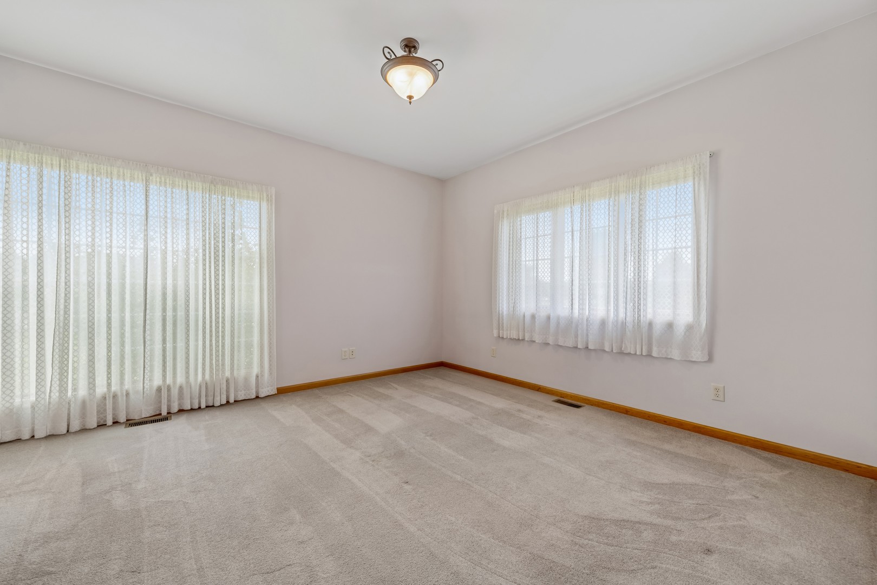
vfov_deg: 81.2
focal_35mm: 14
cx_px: 438
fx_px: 341
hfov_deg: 104.3
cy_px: 292
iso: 200
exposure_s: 1/30
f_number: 8
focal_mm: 14
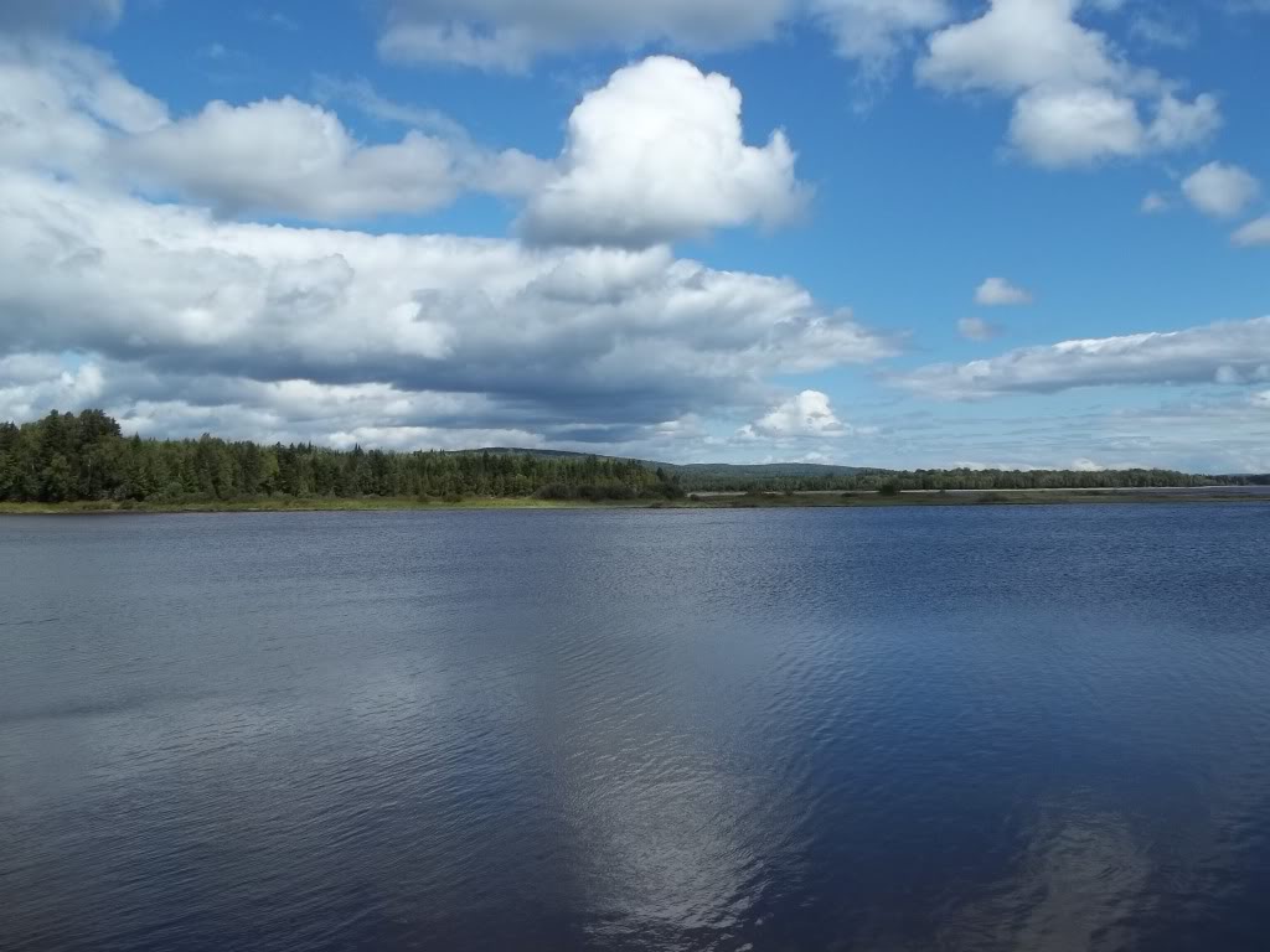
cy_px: 476
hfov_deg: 56.8
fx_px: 1174
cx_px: 635
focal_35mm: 32
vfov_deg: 44.2
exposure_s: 1/250
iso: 64
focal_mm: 5.7
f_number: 8.8
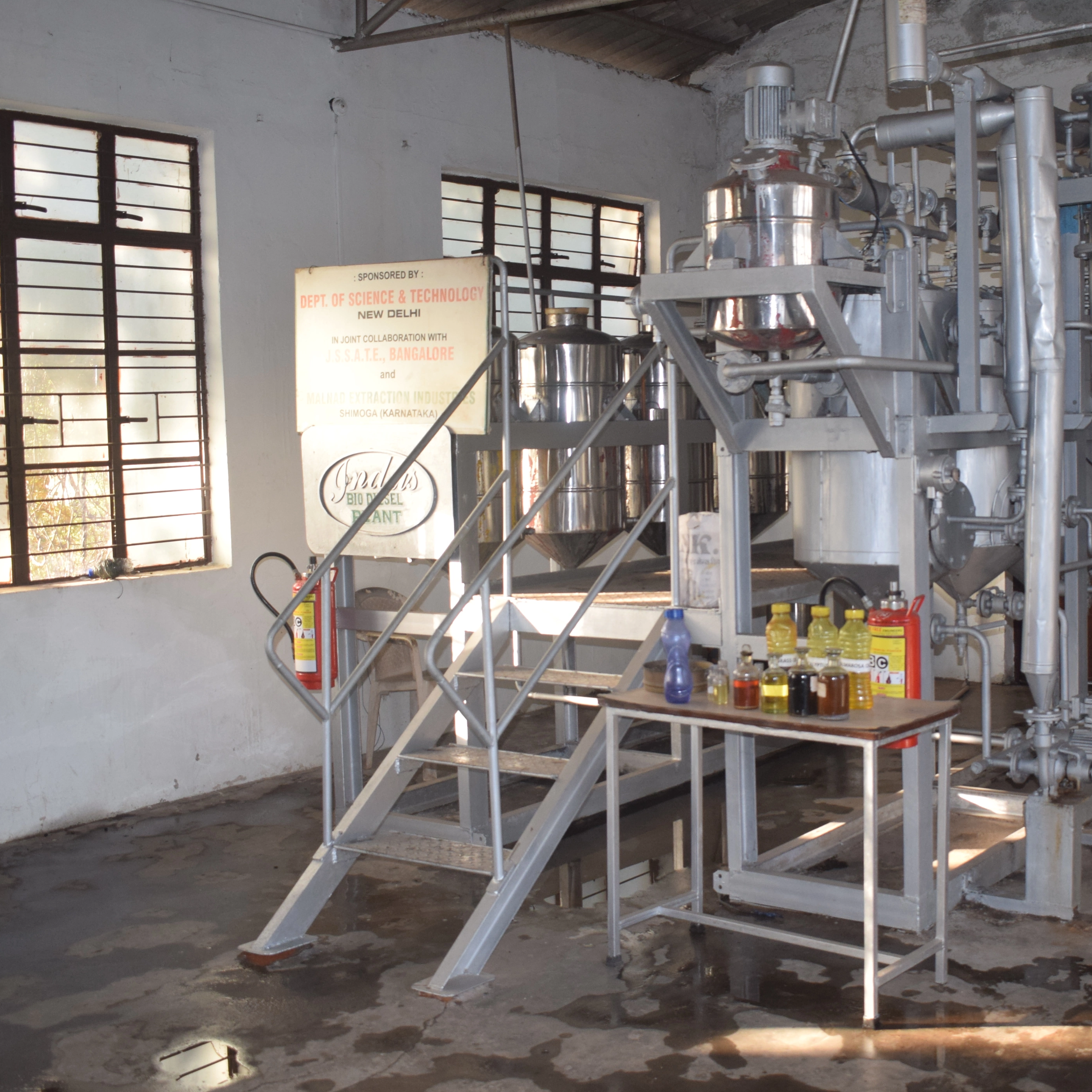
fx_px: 1606
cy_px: 521
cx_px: 752
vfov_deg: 37.5
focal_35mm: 45
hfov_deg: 37.0
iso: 640
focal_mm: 22
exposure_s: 1/125
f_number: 5.6
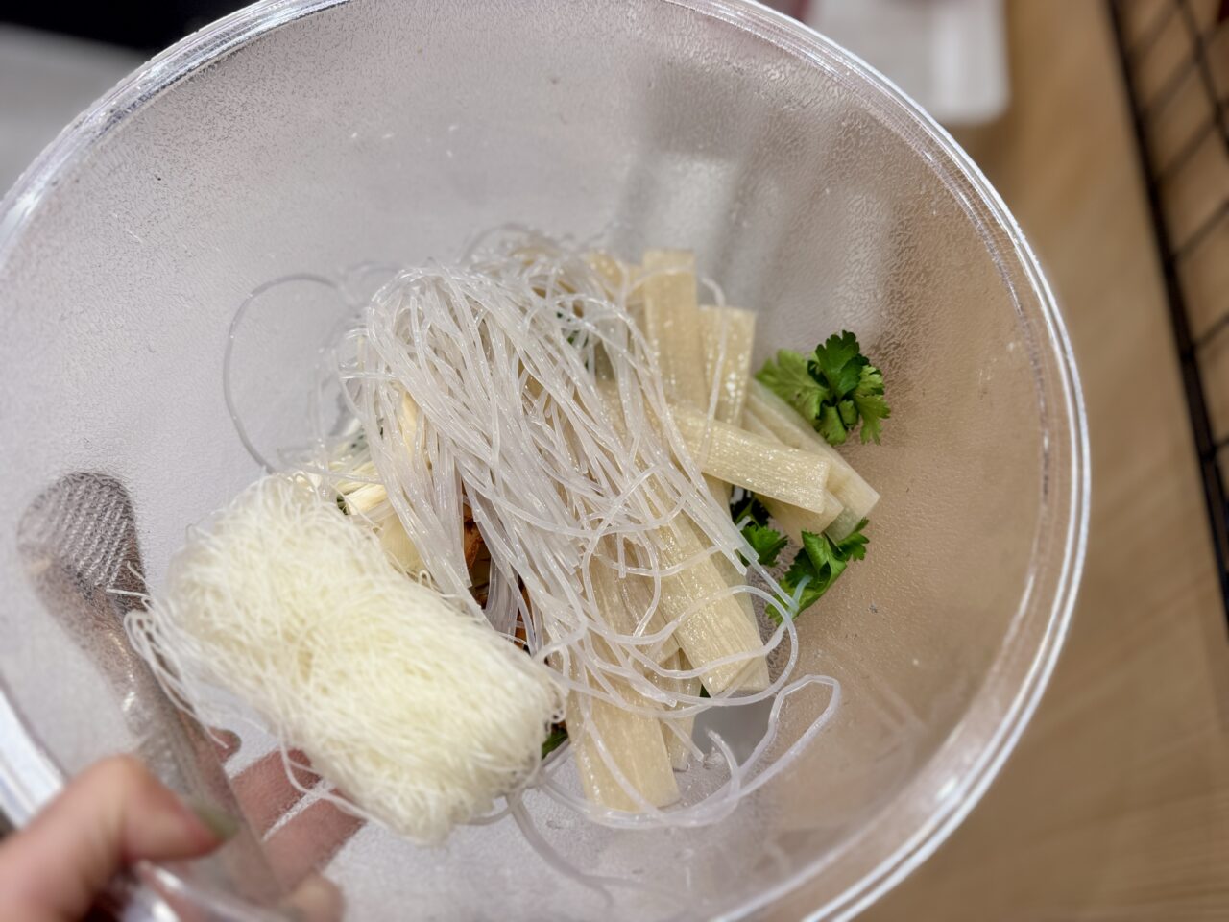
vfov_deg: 56.8
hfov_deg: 71.6
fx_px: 852
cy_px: 461
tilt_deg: -56.8
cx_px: 614
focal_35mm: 24
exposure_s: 1/121
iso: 64
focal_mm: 6.76
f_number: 1.78
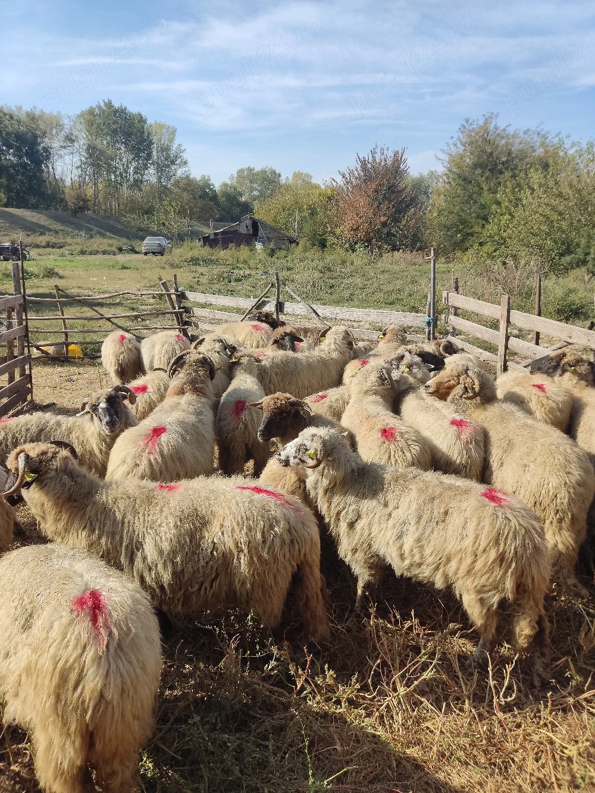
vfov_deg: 69.4
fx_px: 573
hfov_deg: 54.9
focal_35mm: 25
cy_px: 396
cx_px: 298
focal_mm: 4.71
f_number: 1.79
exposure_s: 1/909
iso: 50
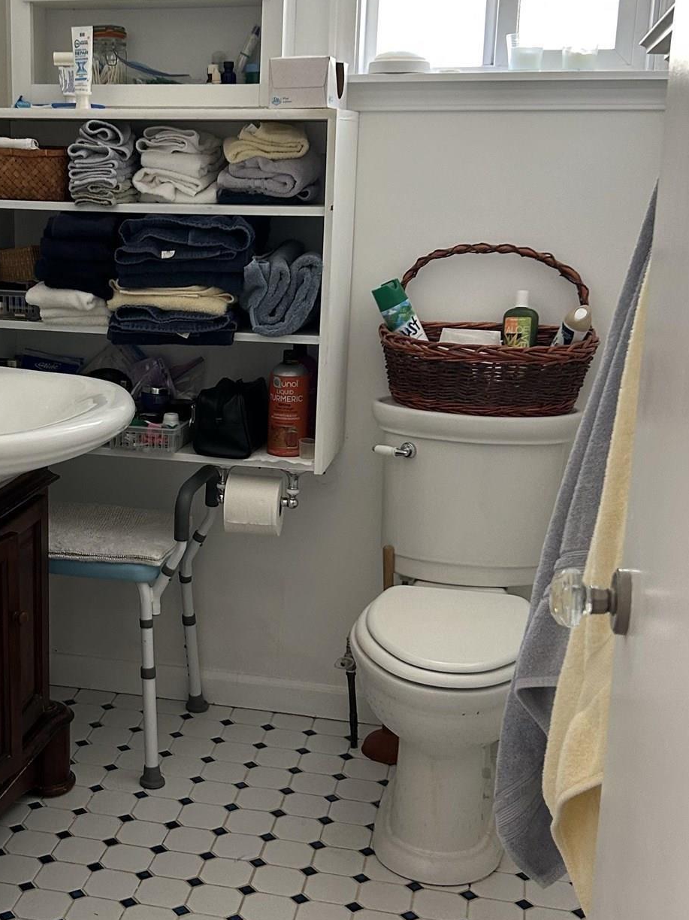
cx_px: 159
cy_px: 453
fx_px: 1301
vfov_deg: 38.9
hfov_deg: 29.1
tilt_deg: -13.4
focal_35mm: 49
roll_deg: +0.0
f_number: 1.5
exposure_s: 1/60
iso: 125
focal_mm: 5.7
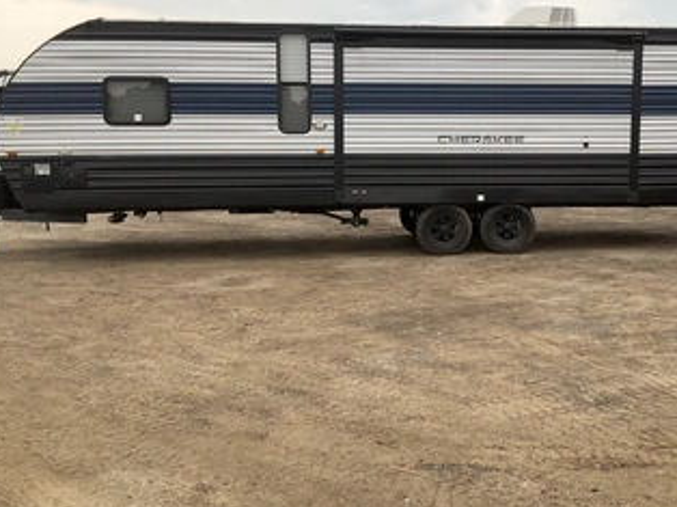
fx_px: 723
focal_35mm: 37
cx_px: 386
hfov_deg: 50.0
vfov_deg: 38.5
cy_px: 218
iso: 20
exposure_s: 1/196
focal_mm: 3
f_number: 1.8
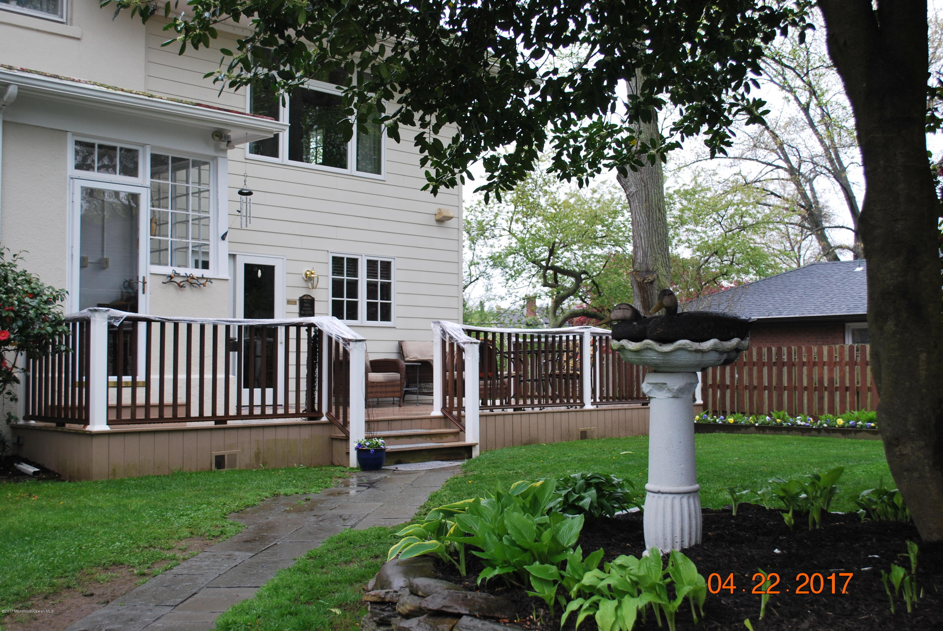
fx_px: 1101
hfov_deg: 46.3
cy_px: 316
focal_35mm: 42
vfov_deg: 32.0
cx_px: 472
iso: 200
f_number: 5.6
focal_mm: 28
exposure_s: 1/125
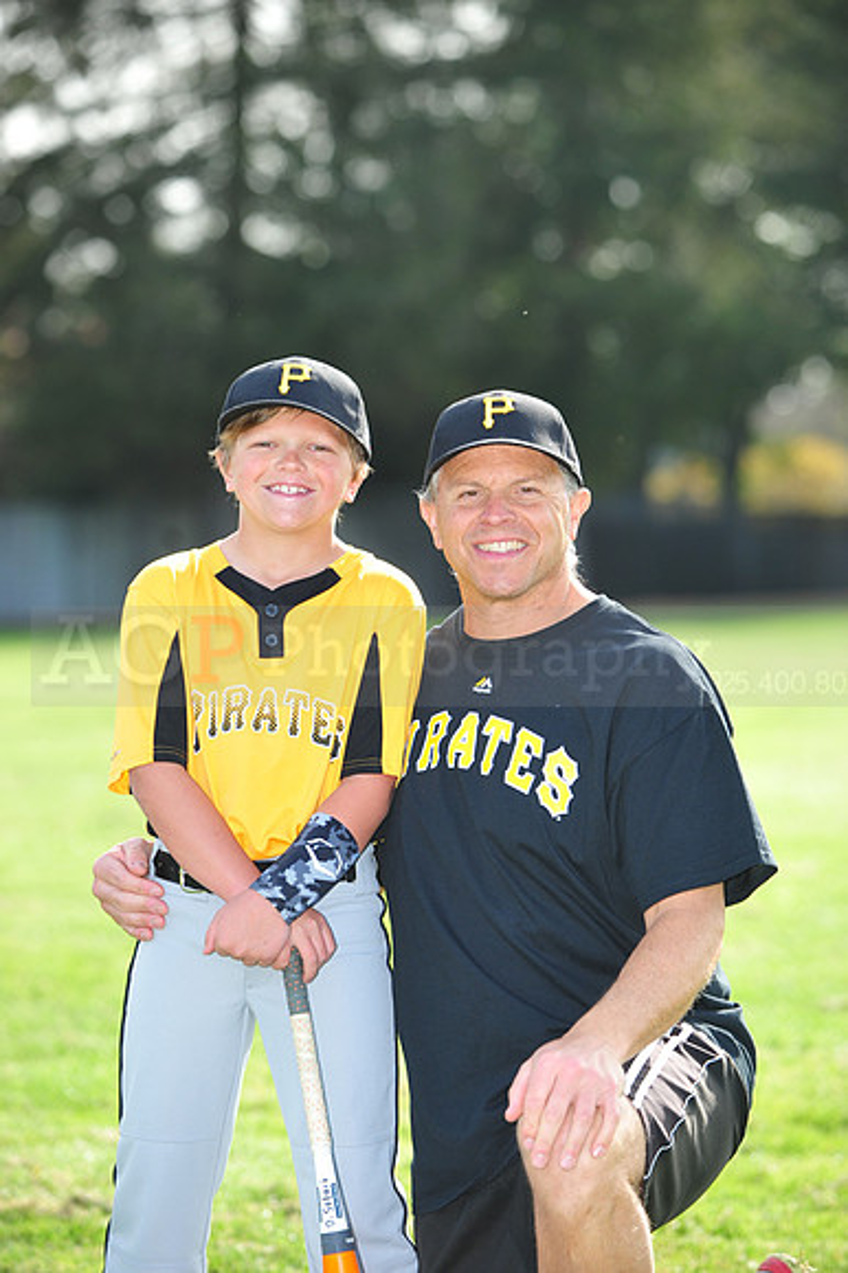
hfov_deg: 9.5
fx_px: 5129
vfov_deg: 14.2
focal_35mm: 145
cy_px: 636
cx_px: 424
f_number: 4.5
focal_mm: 145
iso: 400
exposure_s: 1/800
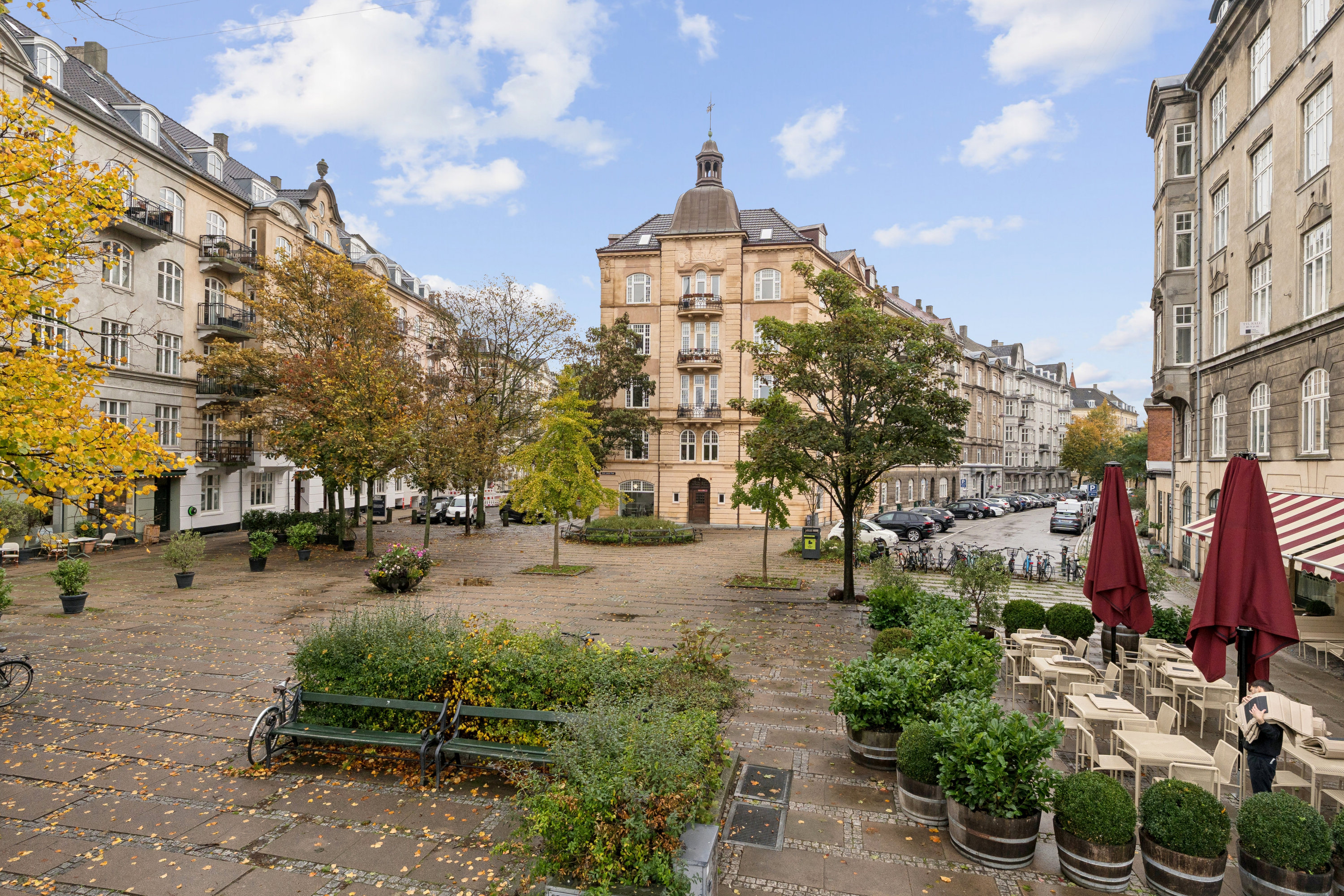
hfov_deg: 86.3
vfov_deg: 64.0
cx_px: 672
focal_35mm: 19
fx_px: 717
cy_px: 448
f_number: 7.1
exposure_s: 1/250
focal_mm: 12.8
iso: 400
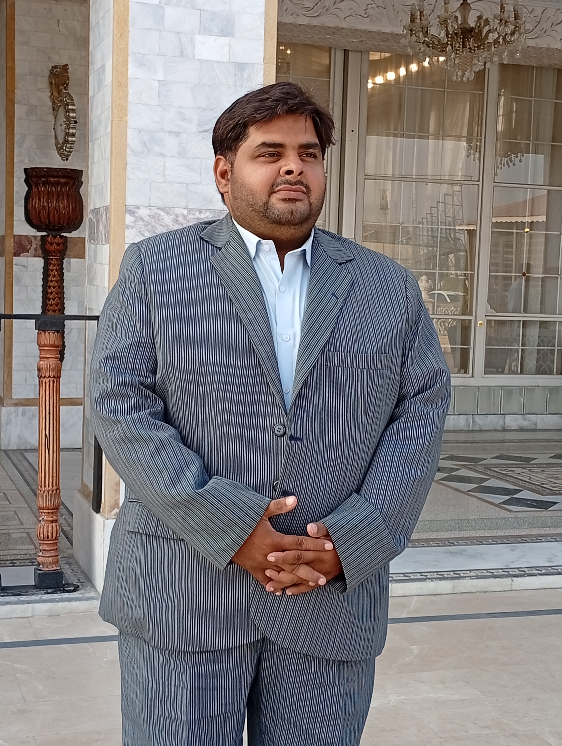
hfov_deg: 25.3
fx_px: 1252
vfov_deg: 33.2
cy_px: 373
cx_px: 281
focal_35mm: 58
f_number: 1.8
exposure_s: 1/132
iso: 50
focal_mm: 3.98
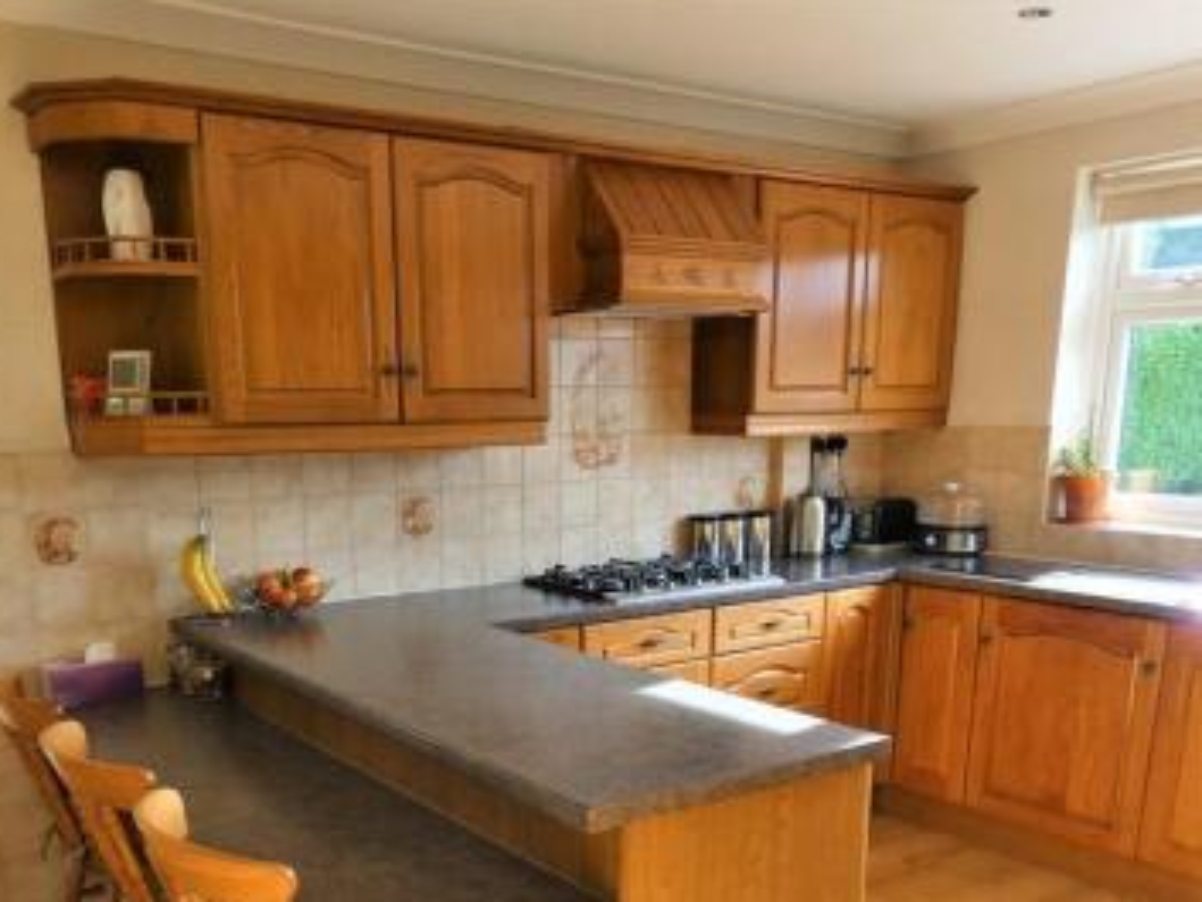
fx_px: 1146
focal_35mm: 33
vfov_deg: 41.0
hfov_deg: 55.2
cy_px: 734
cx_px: 533
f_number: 2.8
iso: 100
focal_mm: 3.6
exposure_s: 1/60
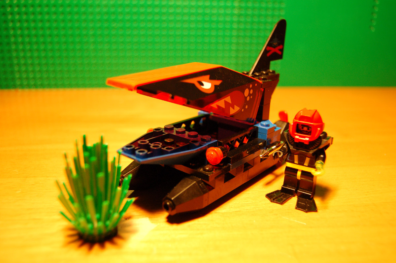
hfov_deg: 57.3
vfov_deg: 39.9
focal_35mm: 33
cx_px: 198
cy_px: 132
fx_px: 363
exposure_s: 1/40
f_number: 3.8
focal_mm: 22
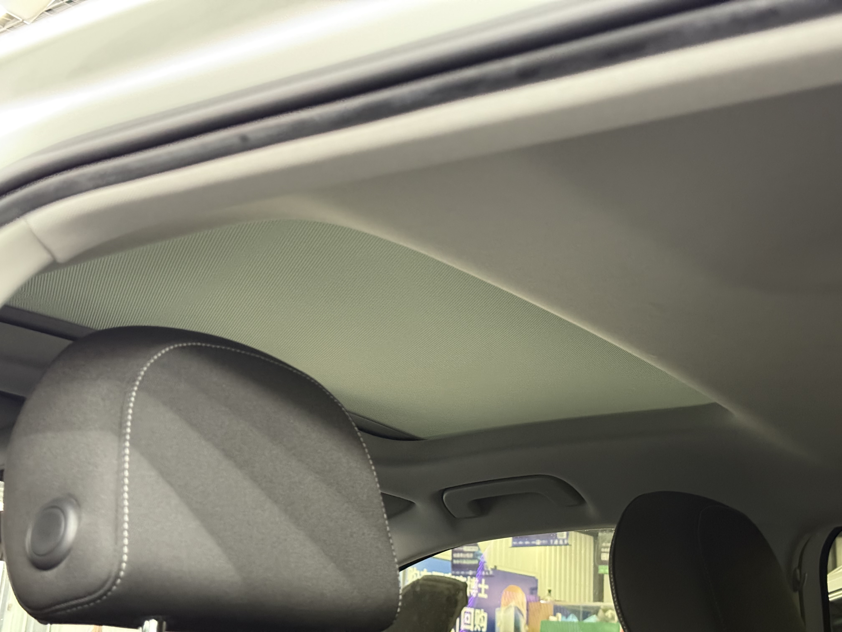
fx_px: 1168
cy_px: 316
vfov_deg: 30.3
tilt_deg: +16.9
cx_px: 421
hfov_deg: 39.7
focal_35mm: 48
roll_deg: -4.0
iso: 1000
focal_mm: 6.76
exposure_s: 1/17
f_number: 1.78
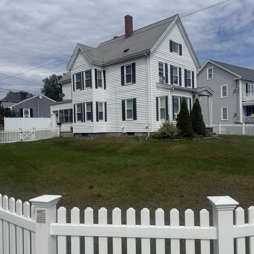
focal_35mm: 29
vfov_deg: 55.6
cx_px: 145
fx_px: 241
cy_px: 124
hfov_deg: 55.4
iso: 80
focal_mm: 6.76
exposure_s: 1/9091
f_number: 1.78
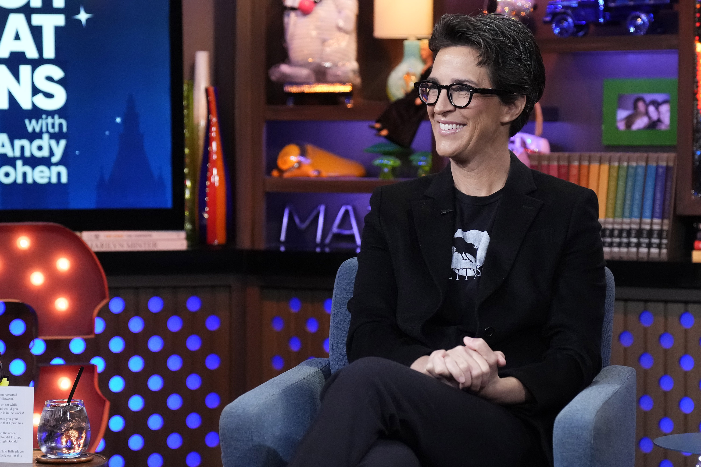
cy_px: 234
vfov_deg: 13.0
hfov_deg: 19.5
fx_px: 2044
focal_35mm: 105
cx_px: 350
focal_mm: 70
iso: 4000
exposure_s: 1/160
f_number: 2.8
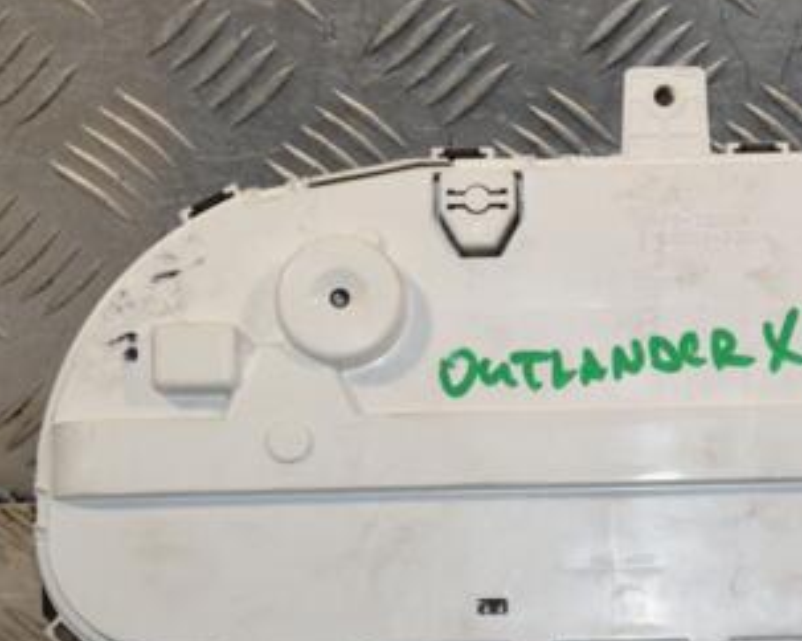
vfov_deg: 10.6
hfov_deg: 13.2
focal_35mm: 145
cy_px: 379
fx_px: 3440
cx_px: 664
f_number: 11
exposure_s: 1/200
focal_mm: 52
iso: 800
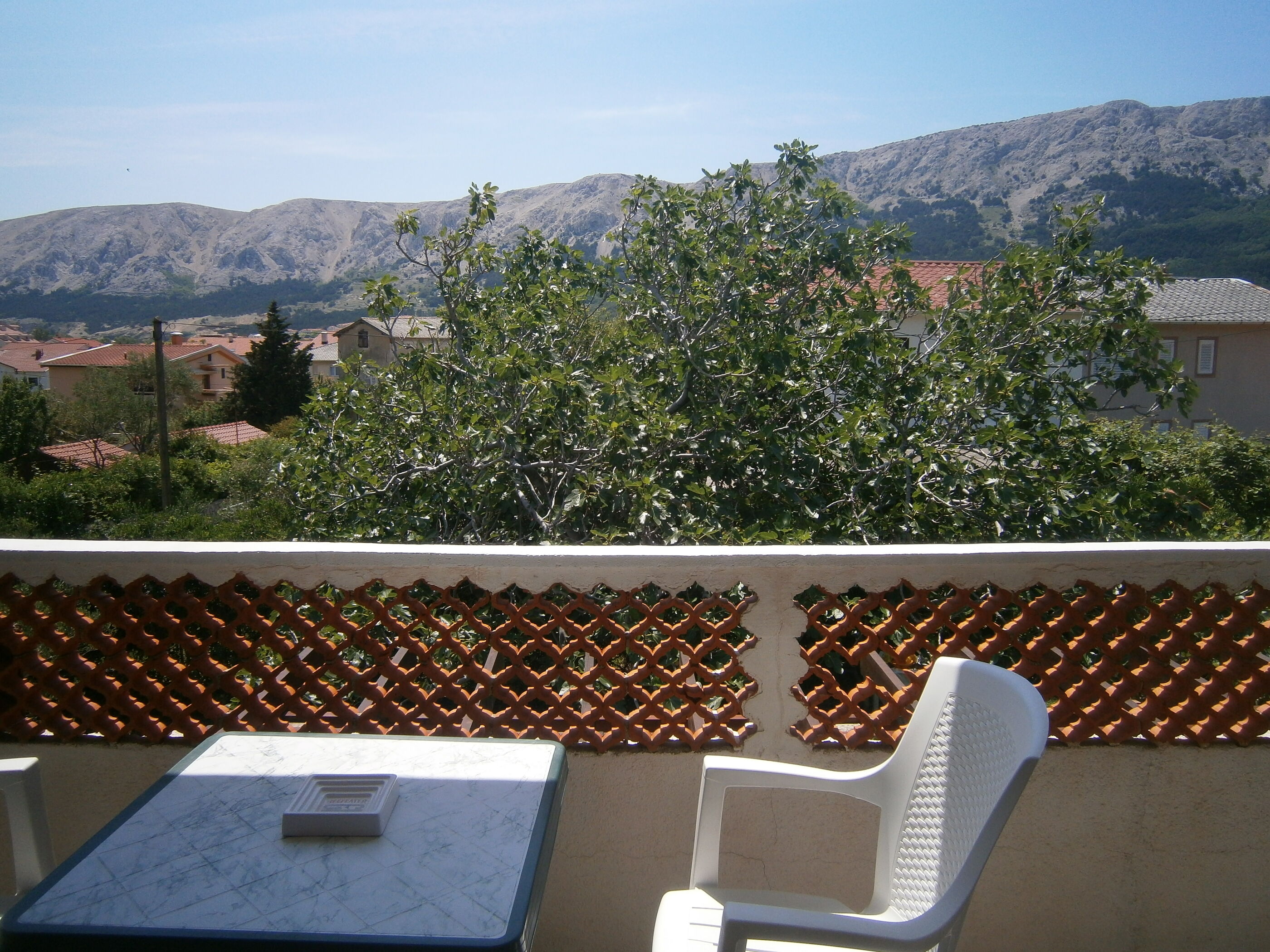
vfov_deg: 53.1
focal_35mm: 26
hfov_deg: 67.3
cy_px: 476
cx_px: 635
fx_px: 954
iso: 80
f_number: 2.8
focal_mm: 4.7
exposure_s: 1/1600
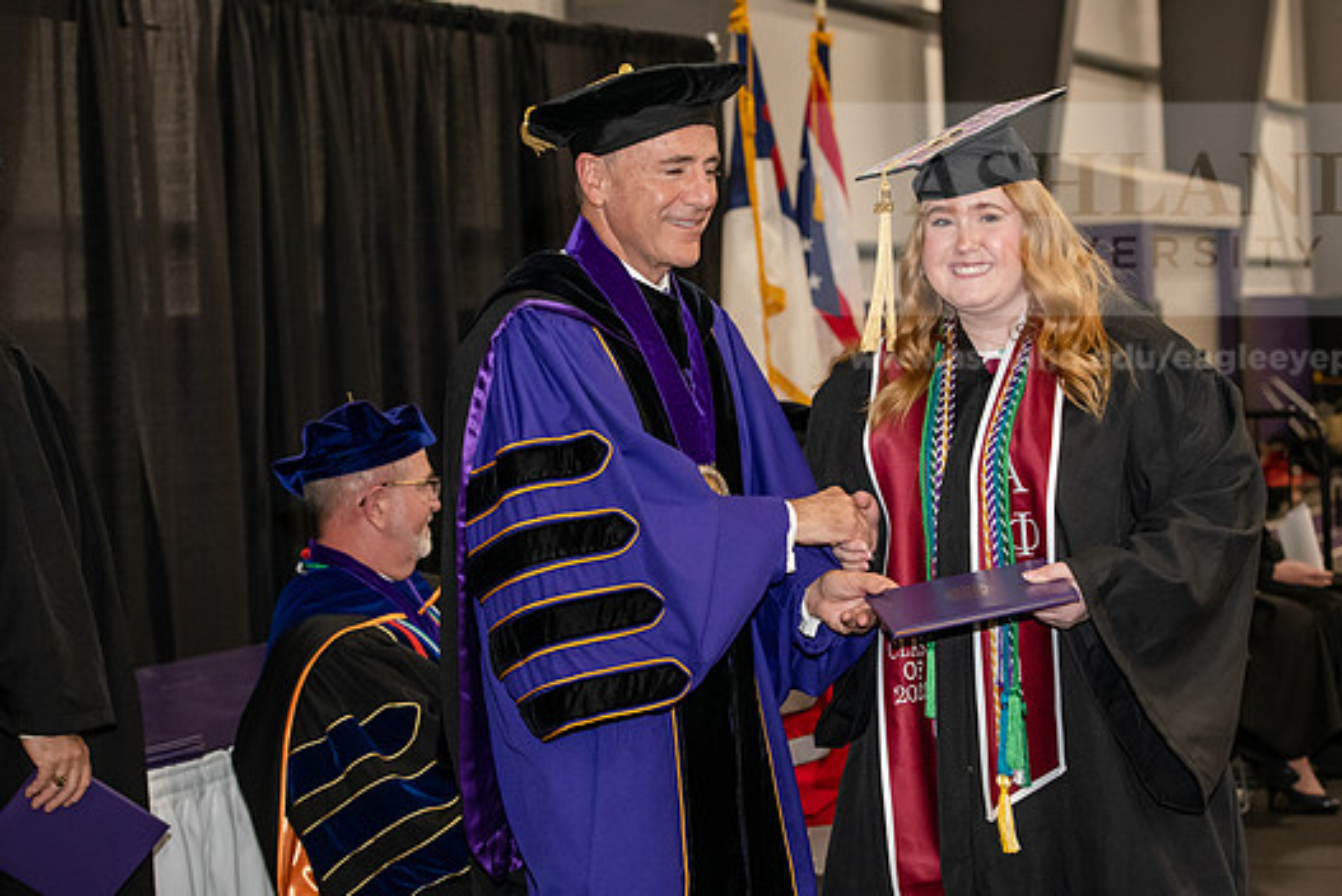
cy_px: 411
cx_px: 733
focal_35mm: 77
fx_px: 2872
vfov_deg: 17.7
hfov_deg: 26.3
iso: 2500
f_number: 5
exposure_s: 1/200
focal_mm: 70
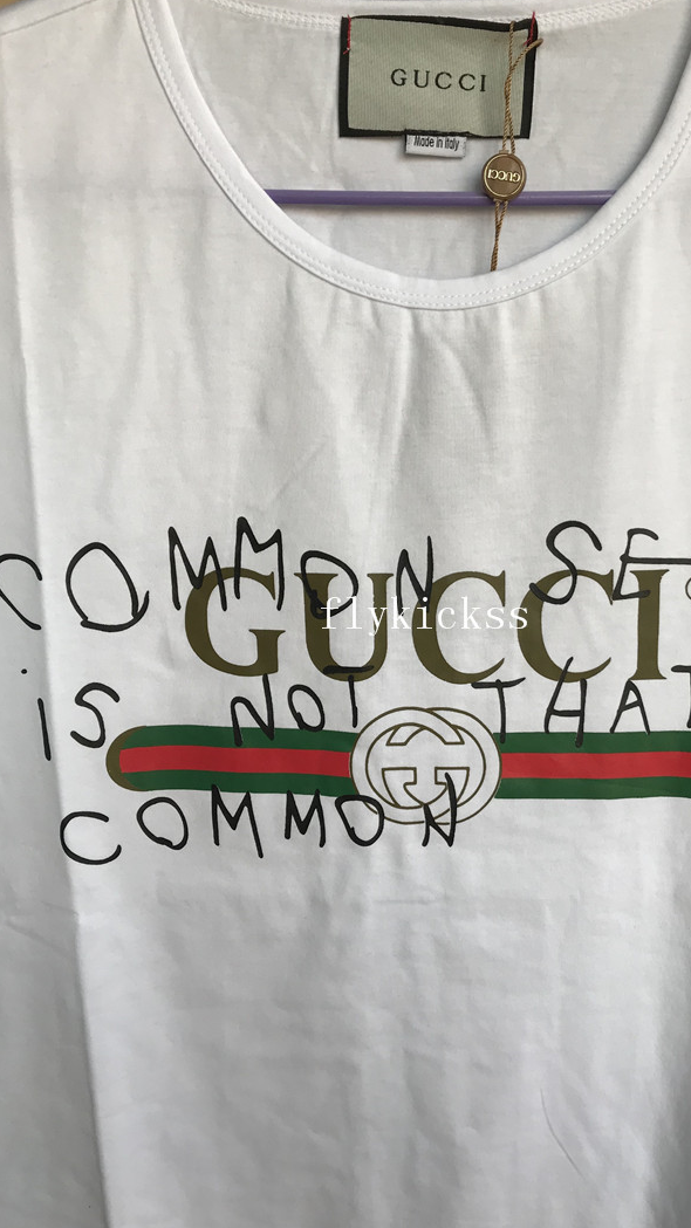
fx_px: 1010
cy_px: 617
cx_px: 427
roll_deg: -2.2
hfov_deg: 37.6
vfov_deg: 62.6
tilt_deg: -8.5
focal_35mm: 31
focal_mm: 3.99
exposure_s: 1/100
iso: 32
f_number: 1.8
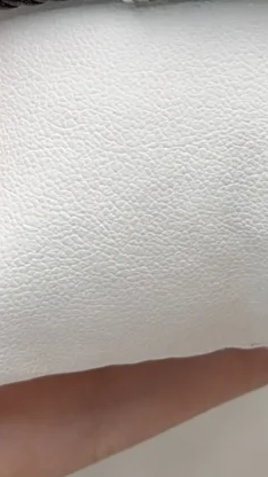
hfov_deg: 8.9
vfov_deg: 15.7
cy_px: -11
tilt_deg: -73.9
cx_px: 324
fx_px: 1693
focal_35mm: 134
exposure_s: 1/652
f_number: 1.78
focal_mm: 6.76
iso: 64
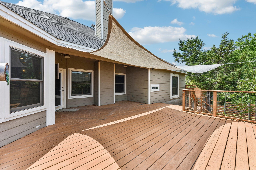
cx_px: 128
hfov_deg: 104.3
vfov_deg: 81.2
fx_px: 100
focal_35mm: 14
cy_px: 85
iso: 100
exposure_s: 1/200
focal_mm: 14
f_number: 8
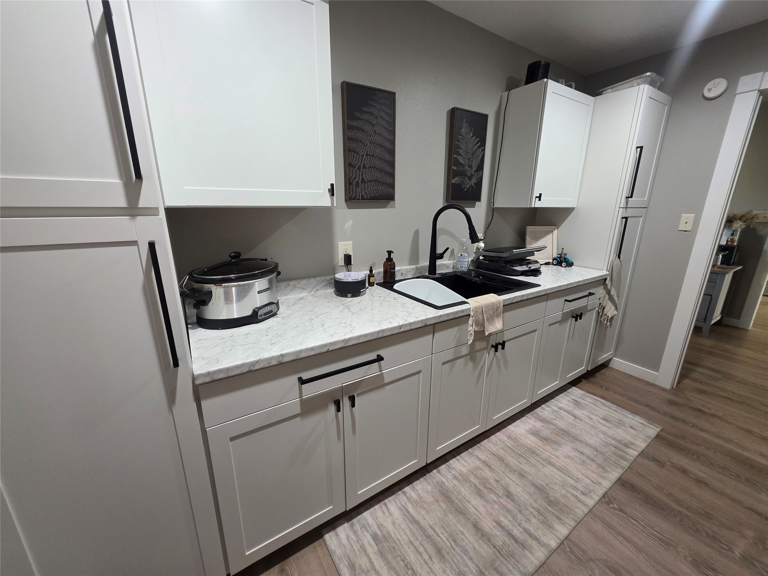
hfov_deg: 106.2
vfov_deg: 89.9
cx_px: 384
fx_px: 288
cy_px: 288
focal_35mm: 13
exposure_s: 1/60
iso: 320
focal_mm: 2.2
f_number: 1.9
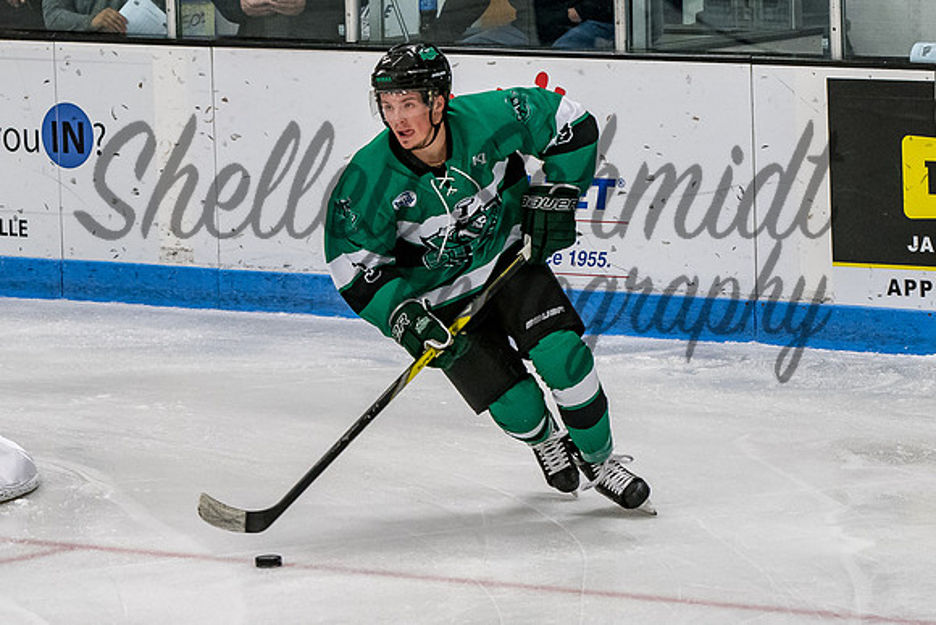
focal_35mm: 236
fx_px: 6127
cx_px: 479
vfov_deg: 5.8
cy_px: 281
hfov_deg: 8.7
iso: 2500
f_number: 4
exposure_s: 1/800
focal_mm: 110
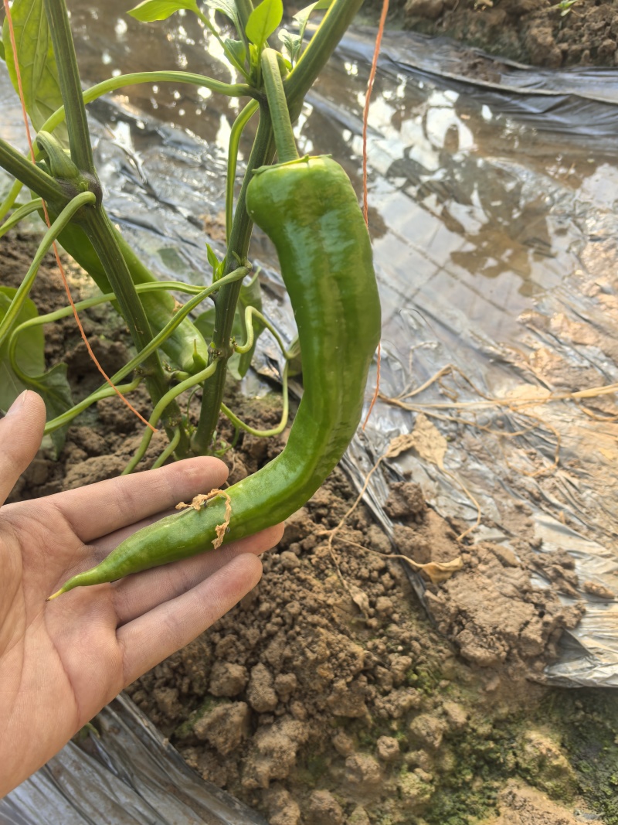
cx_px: 309
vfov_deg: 65.3
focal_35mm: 27
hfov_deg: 51.3
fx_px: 643
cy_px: 412
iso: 50
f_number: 2
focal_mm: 5.75
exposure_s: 1/229
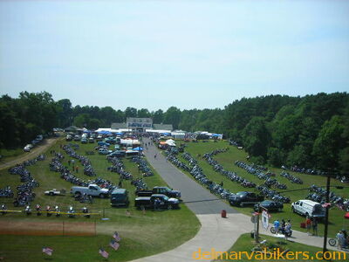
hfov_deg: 49.0
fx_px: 383
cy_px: 131
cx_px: 174
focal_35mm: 38
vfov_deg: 37.7
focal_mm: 6.3
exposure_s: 1/230
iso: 50
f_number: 6.4
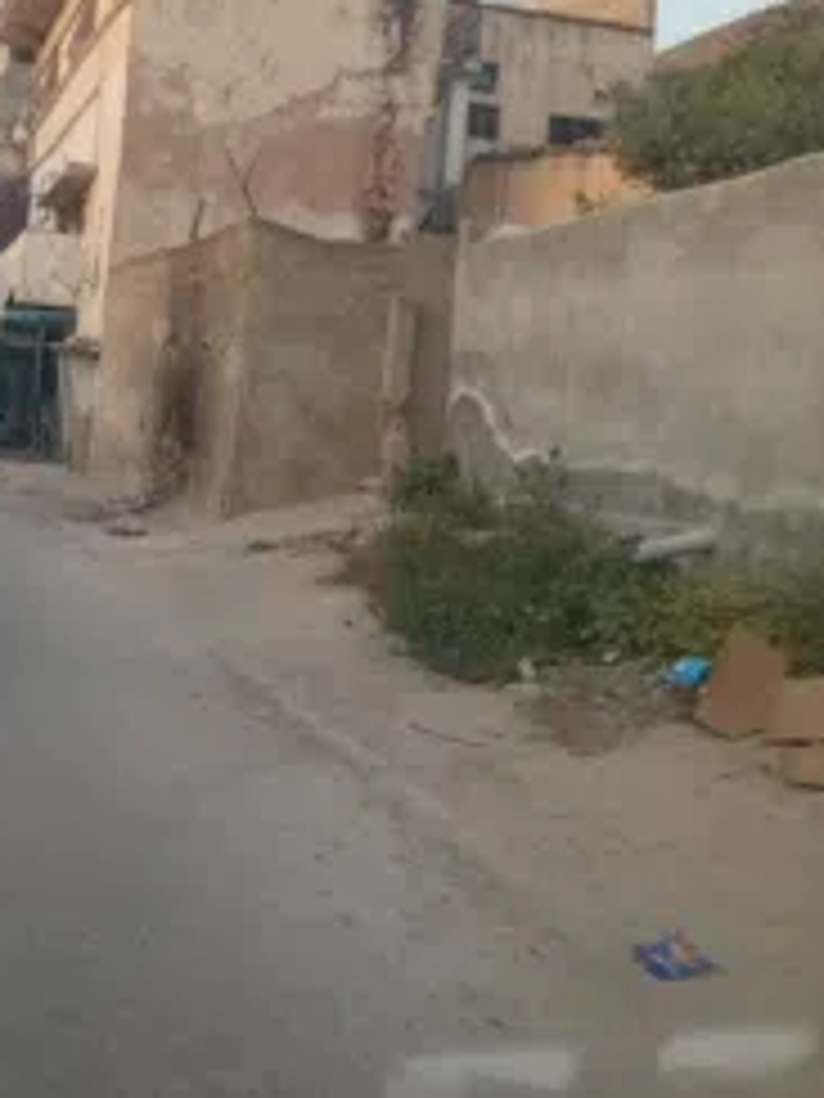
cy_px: 333
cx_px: 180
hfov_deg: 34.2
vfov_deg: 44.8
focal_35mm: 41
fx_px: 1301
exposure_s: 1/33.3
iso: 157
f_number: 1.8
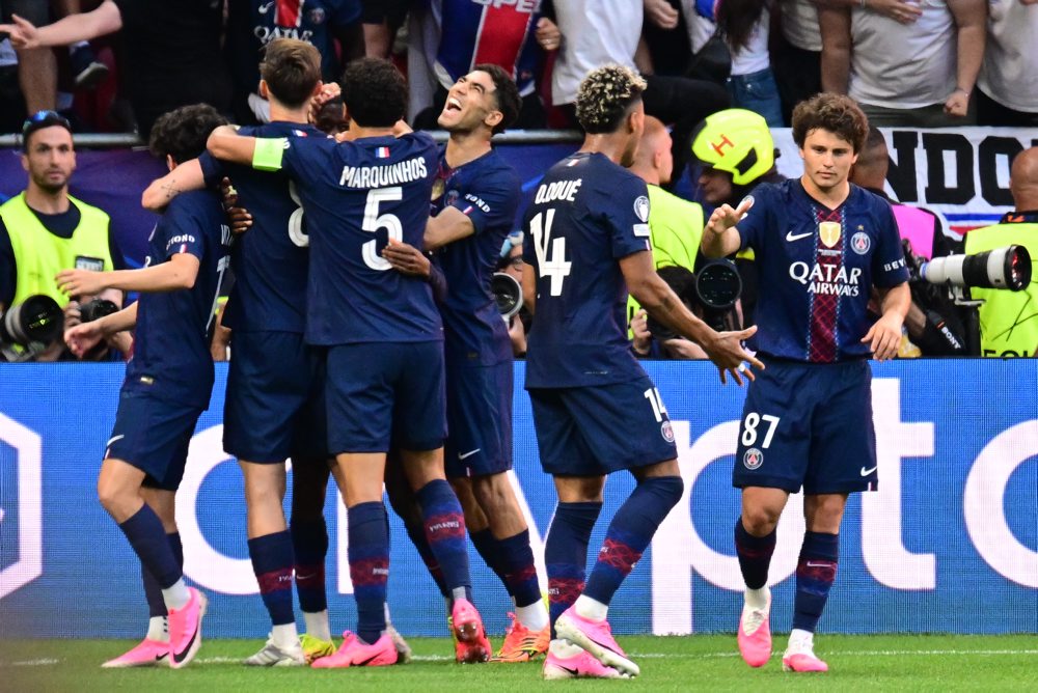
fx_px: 11540
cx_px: 519
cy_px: 346
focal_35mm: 400
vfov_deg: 3.4
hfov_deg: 5.2
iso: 3200
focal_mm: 400
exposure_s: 1/1000
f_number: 5.6
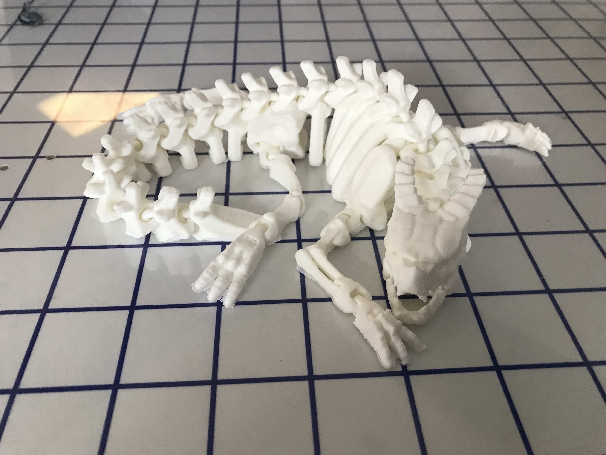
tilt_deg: -44.8
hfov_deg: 63.4
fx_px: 490
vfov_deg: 49.7
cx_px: 303
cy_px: 228
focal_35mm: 28
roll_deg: -4.1
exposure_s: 1/30
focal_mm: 3.99
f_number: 1.8
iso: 25
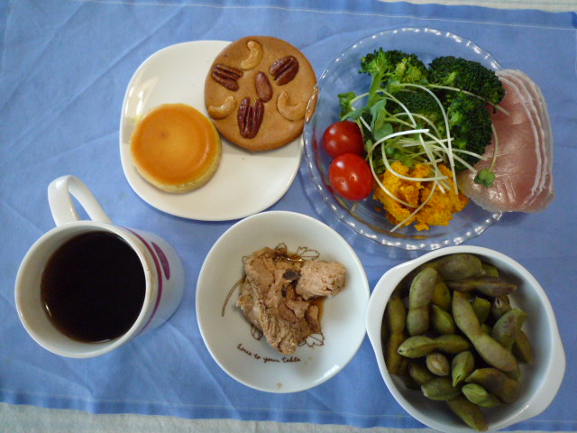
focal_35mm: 25
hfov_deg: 69.4
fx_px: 417
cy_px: 216
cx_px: 288
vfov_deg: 54.9
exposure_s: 1/30
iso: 400
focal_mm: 4.4
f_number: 2.8
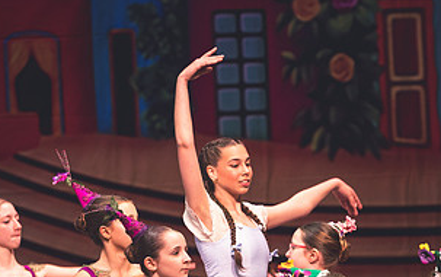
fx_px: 7037
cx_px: 307
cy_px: 279
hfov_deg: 3.6
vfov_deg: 2.3
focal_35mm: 585
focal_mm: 200
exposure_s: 1/250
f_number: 2.8
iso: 800
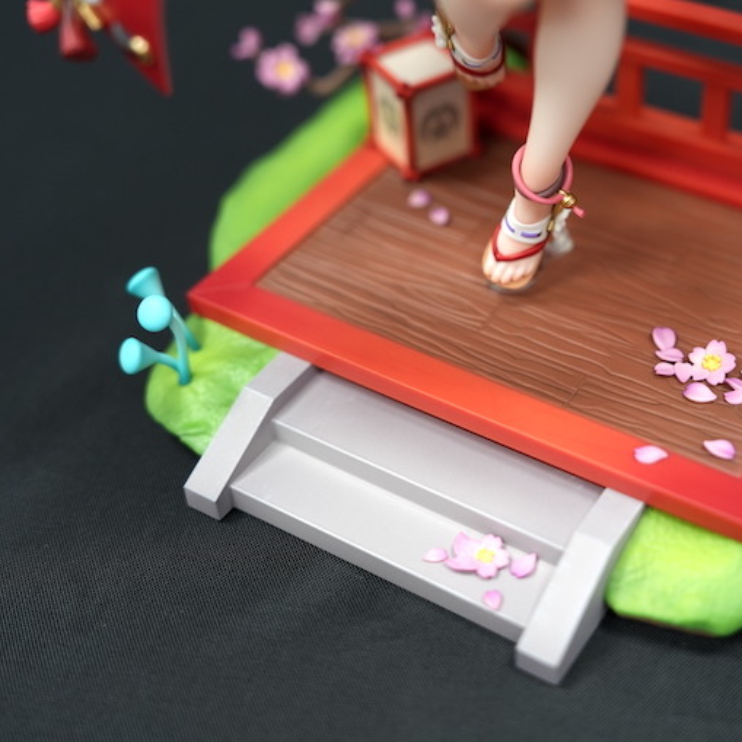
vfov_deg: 30.6
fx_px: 1358
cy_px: 367
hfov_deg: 30.3
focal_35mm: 56
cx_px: 512
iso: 200
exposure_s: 1/40
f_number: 2.8
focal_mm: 43
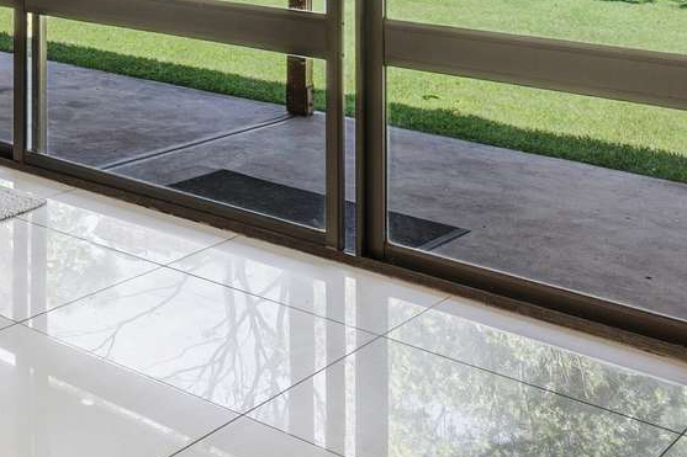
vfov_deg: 19.8
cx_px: -180
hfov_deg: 27.6
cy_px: -168
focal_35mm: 62
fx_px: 1183
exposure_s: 1/30
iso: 400
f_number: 8
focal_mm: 18
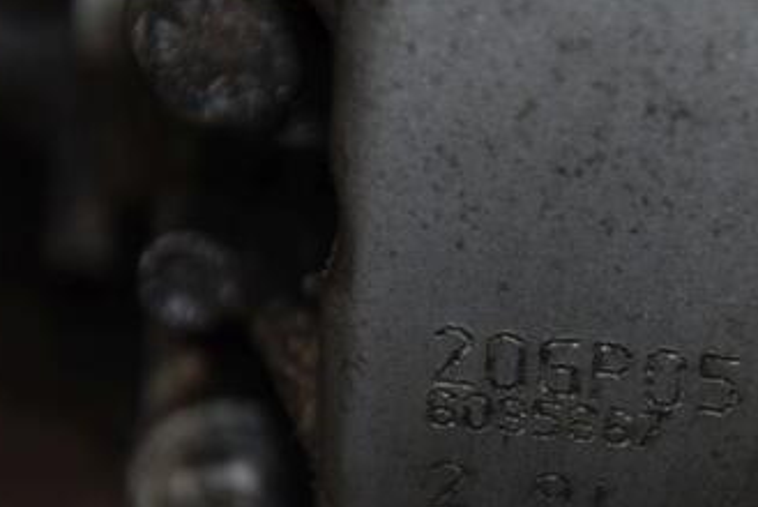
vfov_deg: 4.8
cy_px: 362
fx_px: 6046
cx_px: 620
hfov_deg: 7.2
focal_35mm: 287
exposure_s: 1/60
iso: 800
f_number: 5.6
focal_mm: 105
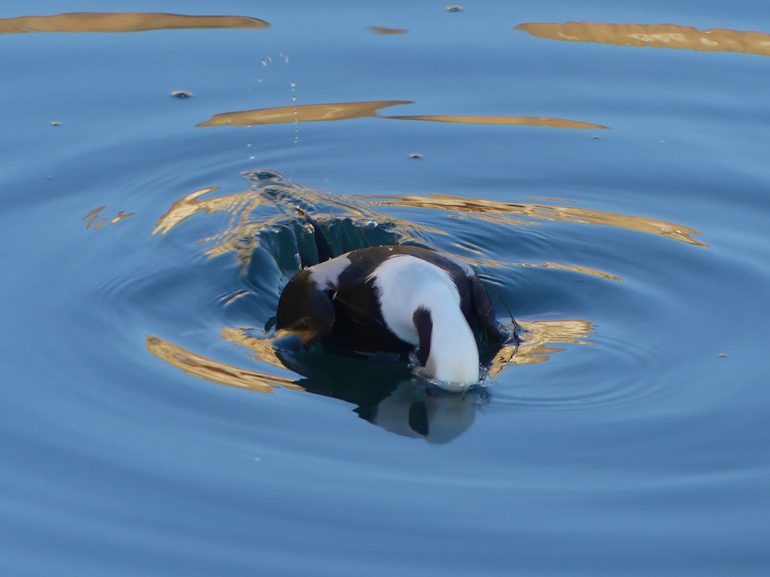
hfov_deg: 1.7
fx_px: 26690
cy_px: 288
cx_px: 385
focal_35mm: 1200
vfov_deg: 1.2
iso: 100
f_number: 3.5
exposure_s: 1/250
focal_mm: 108
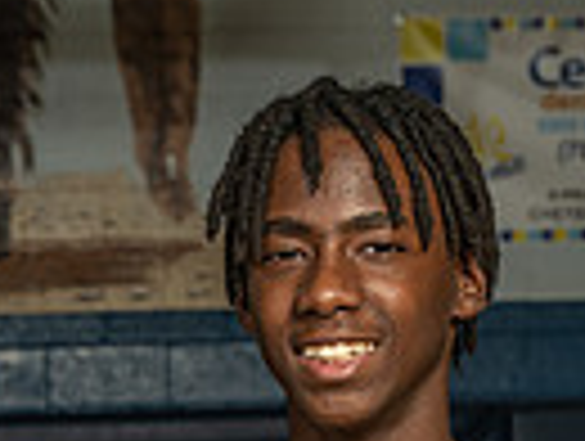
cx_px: 288
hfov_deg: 10.2
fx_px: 3268
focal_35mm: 193
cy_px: 868
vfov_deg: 7.4
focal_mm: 58
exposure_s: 1/125
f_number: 7.1
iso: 125
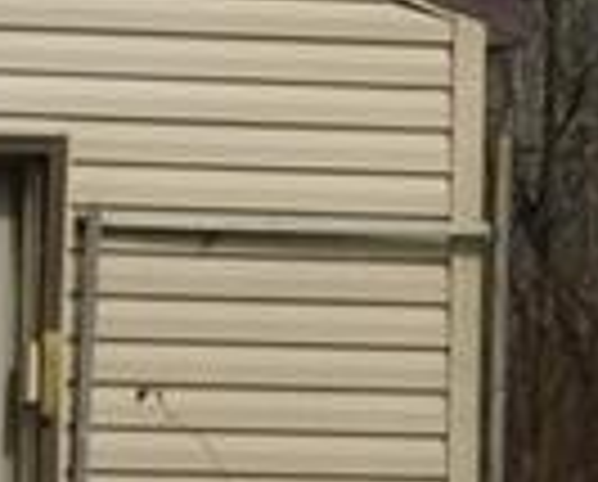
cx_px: -854
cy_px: 266
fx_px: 6137
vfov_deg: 4.5
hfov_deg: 5.4
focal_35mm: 346
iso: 125
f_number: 4
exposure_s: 1/1000
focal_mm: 10.4
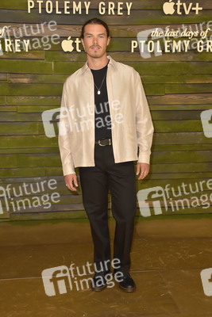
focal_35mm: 45
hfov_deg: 29.9
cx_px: 106
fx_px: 397
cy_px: 158
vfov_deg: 43.6
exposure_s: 1/250
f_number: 7.1
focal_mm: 45
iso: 320
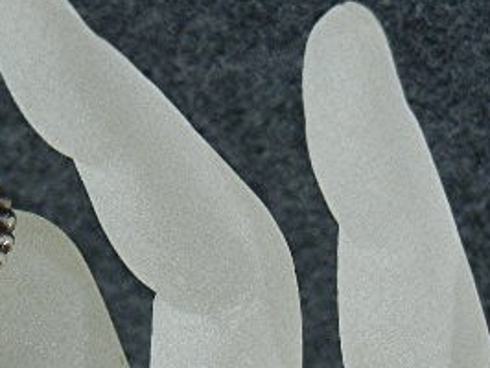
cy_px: 374
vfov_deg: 6.1
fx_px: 3471
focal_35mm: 245
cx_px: 46
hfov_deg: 8.0
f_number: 4.5
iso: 231
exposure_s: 1/30
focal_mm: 18.3
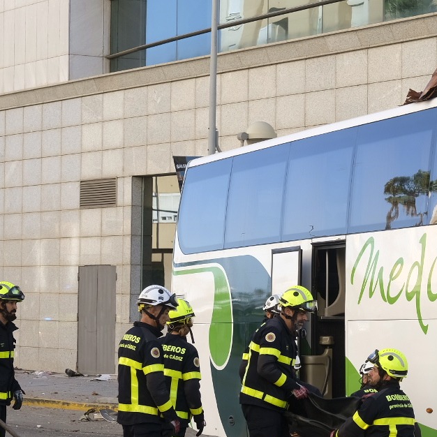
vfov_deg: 12.9
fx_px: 1928
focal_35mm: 135
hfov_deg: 12.8
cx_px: 429
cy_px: 212
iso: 200
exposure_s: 1/160
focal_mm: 37.6
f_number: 5.6
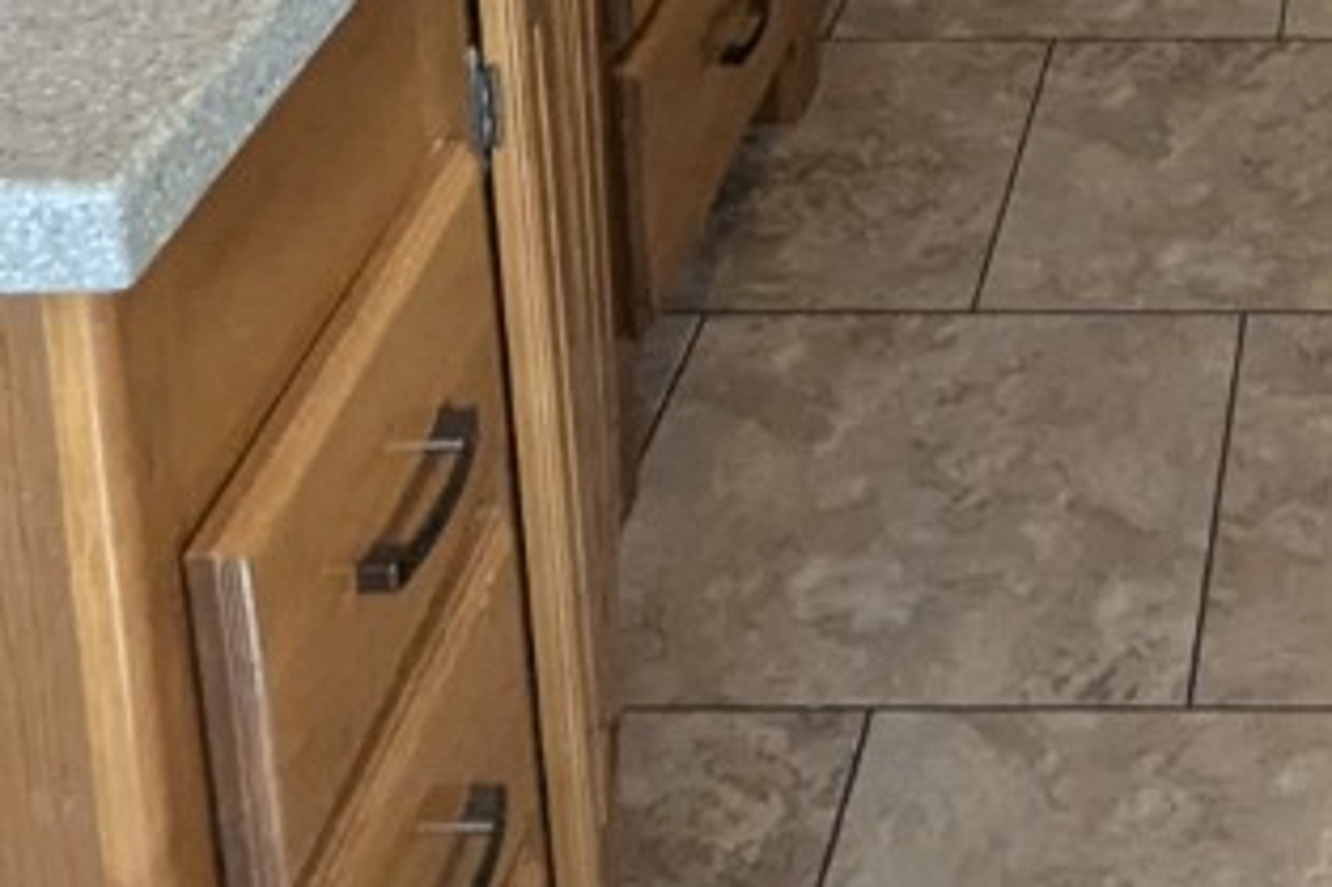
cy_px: -879
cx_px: 1449
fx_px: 2736
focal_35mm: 74
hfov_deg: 25.5
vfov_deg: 15.0
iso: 240
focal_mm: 2.35
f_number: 2.2
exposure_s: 1/146
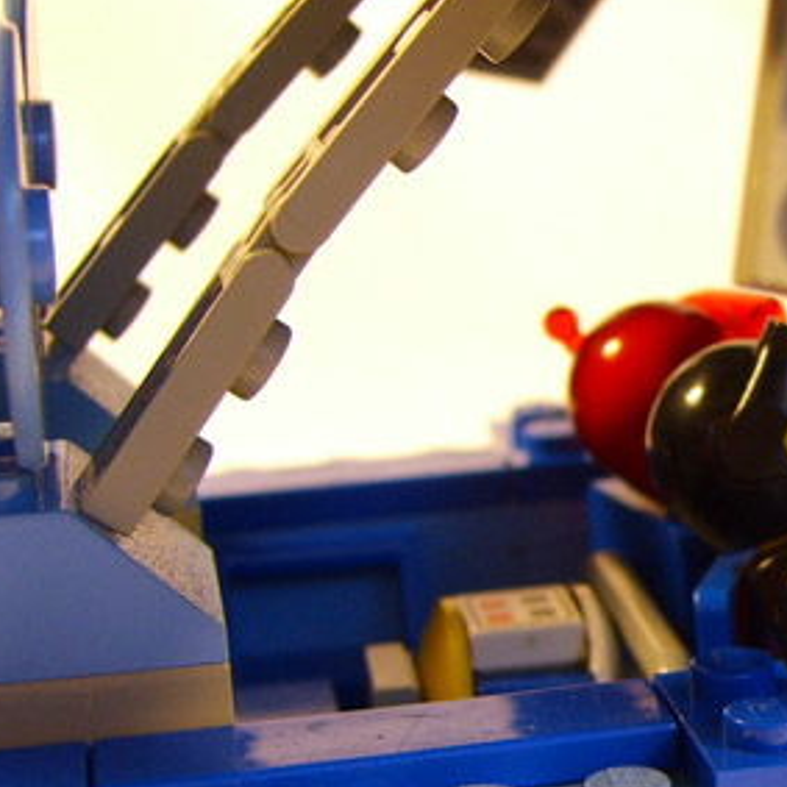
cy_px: 623
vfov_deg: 18.1
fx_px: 2444
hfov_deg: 17.6
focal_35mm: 95
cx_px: 890
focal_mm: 7.9
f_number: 2.8
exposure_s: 1/40
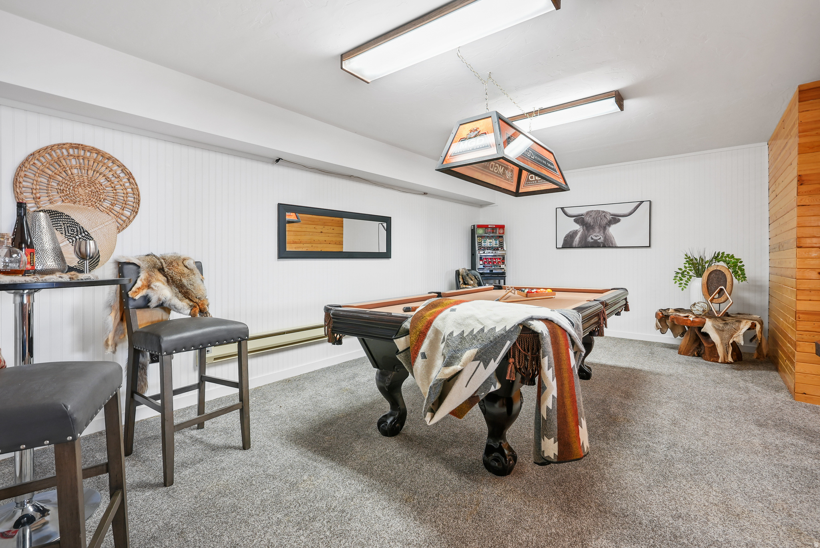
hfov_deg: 96.7
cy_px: 274
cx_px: 410
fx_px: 365
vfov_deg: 73.8
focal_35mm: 16
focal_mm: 16
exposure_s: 2
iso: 250
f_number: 9
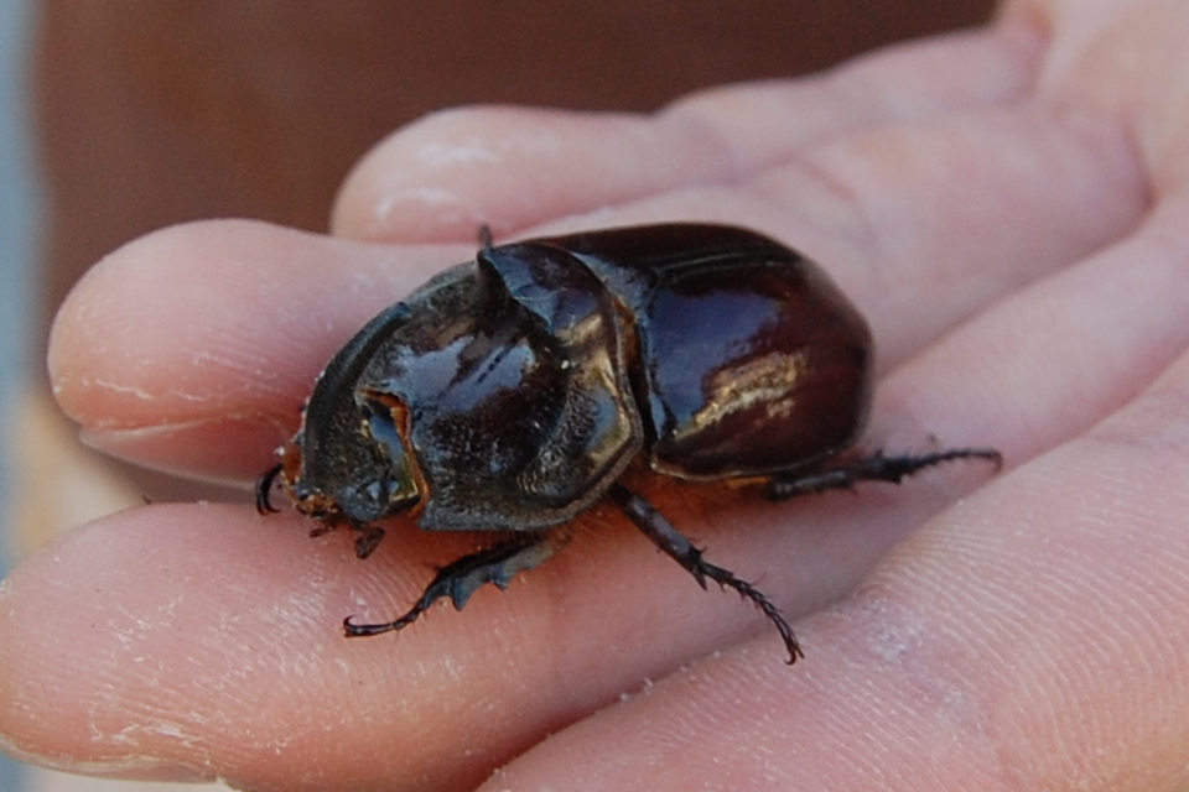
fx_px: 1090
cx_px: 594
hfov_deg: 57.2
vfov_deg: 40.0
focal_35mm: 33
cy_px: 396
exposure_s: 1/125
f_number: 5.6
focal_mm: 22
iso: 360
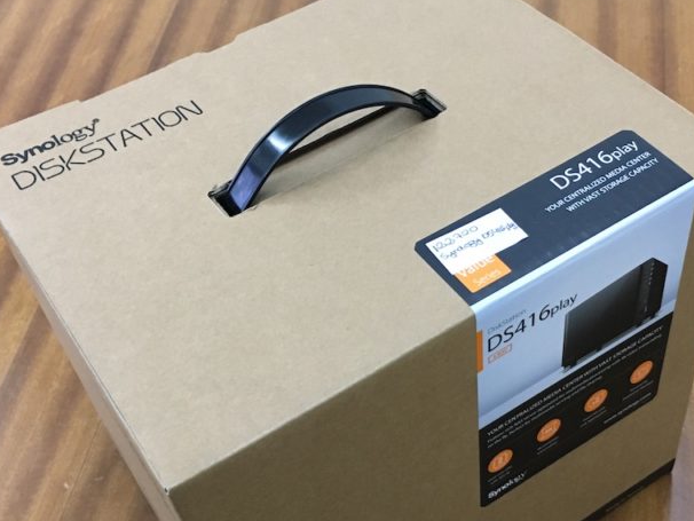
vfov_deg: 29.5
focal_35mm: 49
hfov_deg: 38.8
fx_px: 983
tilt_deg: -50.5
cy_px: 338
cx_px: 394
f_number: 2.2
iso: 200
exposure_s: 1/33
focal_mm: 4.15
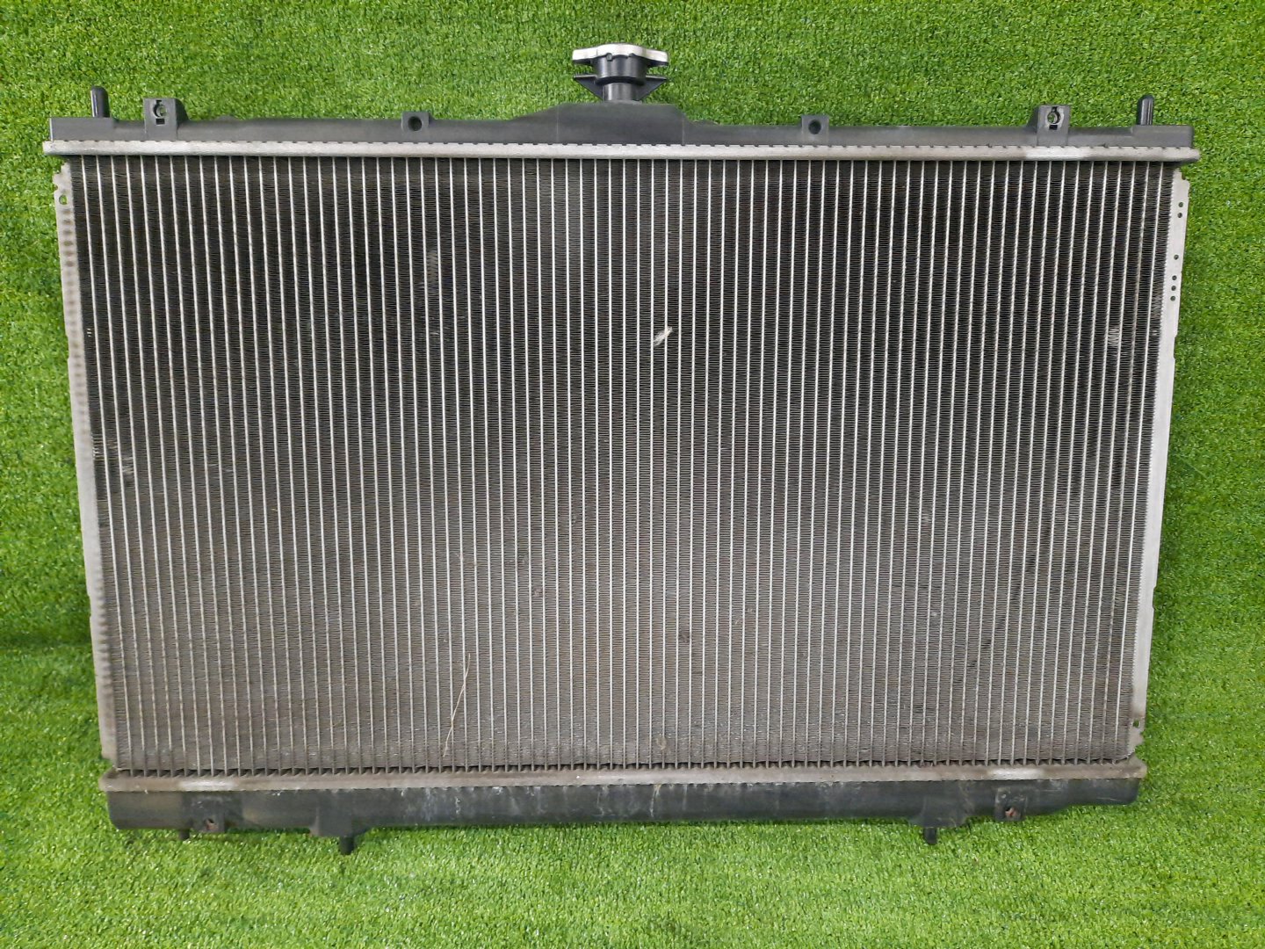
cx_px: 632
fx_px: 914
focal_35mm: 25
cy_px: 474
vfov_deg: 54.9
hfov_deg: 69.4
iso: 560
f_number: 2
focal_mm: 4.6
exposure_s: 1/25
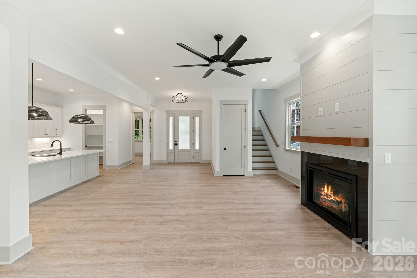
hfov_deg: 104.2
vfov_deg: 81.2
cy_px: 139
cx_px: 208
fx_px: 162
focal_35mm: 14
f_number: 11
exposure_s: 1/2
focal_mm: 14
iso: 200
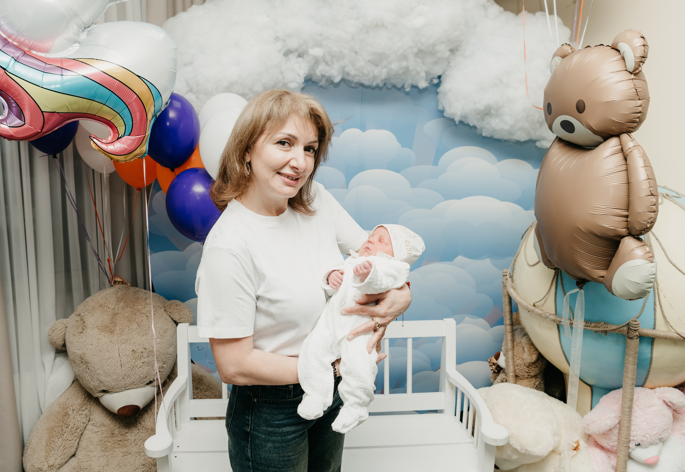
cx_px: 302
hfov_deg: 65.9
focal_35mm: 27
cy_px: 224
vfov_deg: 48.3
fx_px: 526
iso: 200
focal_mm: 24
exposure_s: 1/160
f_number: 4.5
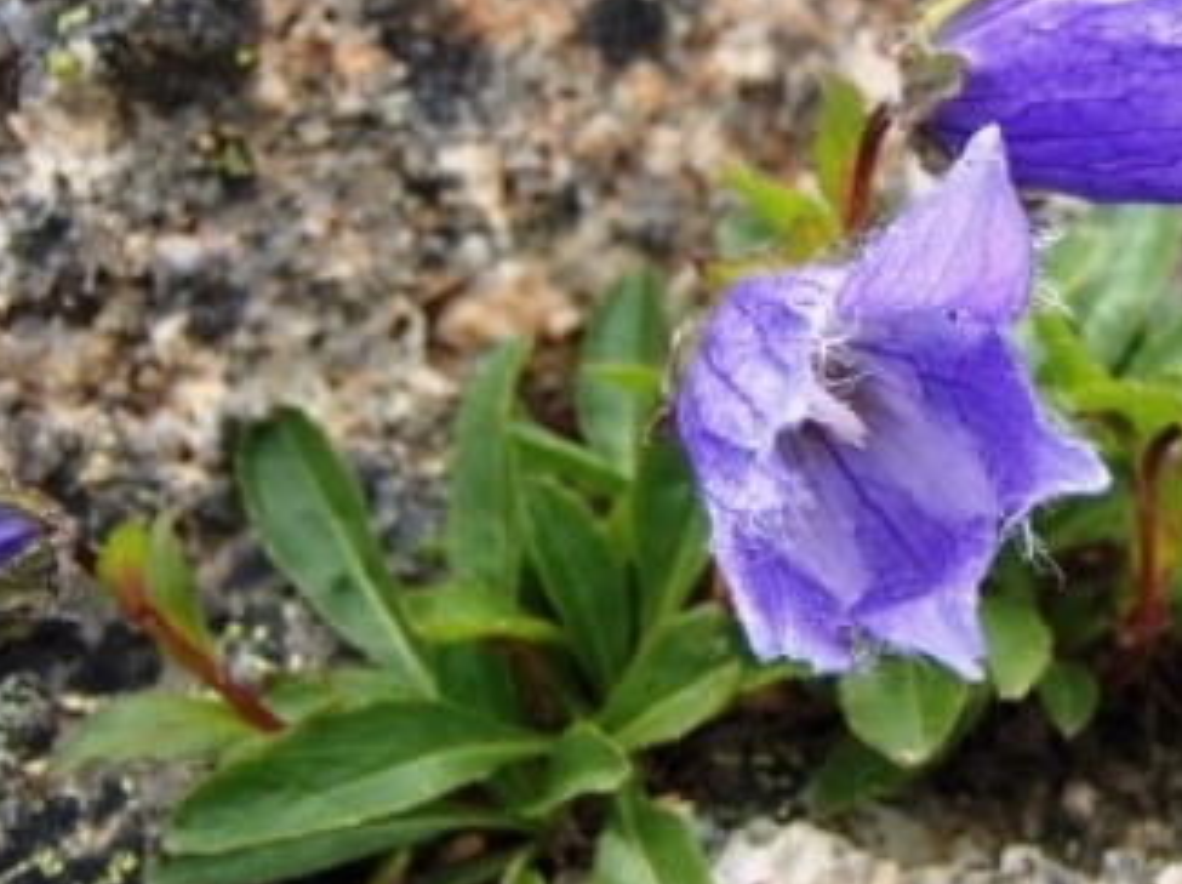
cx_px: 891
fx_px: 1944
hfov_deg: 33.1
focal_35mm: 57
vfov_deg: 25.5
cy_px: 289
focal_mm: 6.64
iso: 100
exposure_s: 1/320
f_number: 4.7
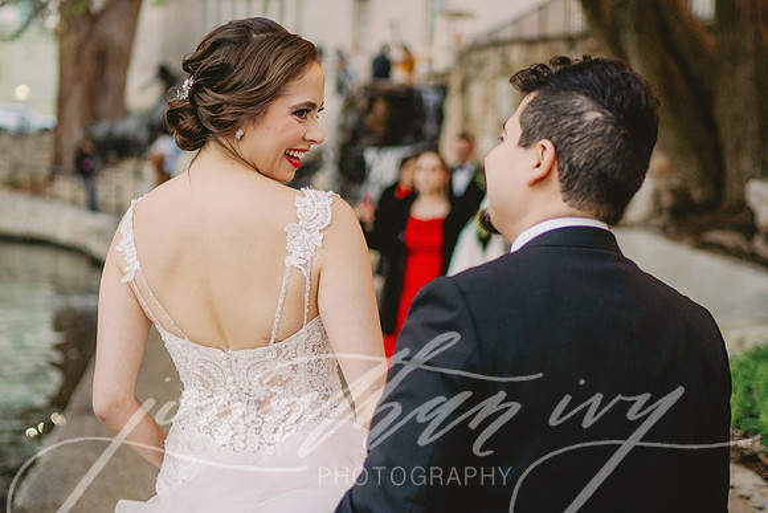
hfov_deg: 38.2
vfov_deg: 26.0
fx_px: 1110
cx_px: 384
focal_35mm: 52
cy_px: 256
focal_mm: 35
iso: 320
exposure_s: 1/250
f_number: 1.6
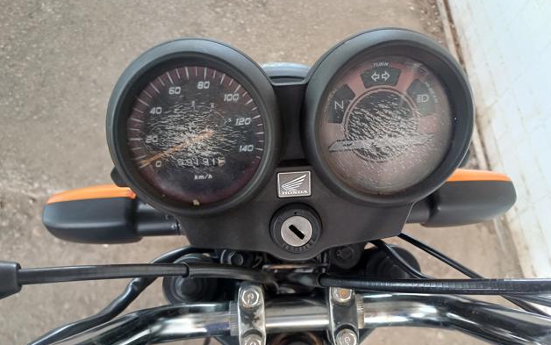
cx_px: 280
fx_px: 406
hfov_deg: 68.4
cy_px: 202
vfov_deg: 45.9
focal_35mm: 27
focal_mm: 4.65
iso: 200
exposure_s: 1/60
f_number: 1.8
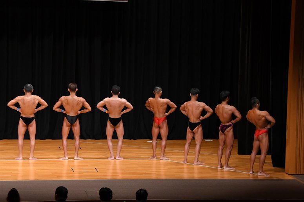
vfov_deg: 11.1
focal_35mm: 123
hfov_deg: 16.7
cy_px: 101
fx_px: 1038
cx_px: 152
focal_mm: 82
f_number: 5.6
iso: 3200
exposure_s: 1/400
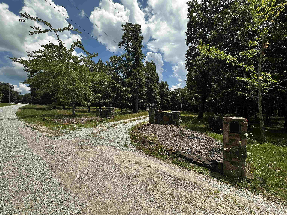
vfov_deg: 85.7
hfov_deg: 102.1
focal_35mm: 14
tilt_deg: -2.1
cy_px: 108
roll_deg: -2.7
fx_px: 116
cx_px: 144
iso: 50
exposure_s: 1/1855
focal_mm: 2.22
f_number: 2.2
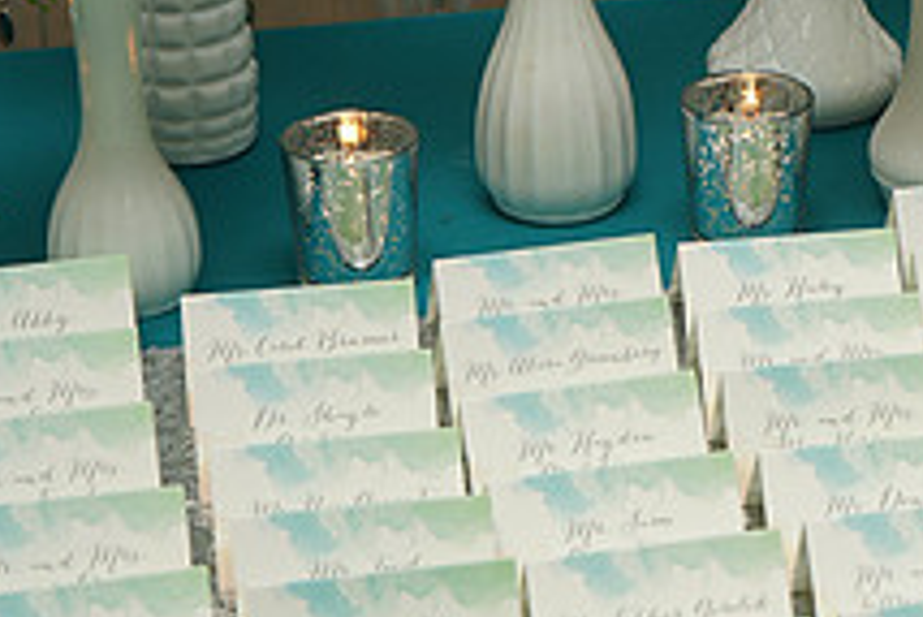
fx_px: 3335
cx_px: 1065
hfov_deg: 15.3
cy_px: 157
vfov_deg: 10.5
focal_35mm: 130
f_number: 5.6
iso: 100
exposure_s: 1/80
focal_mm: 48
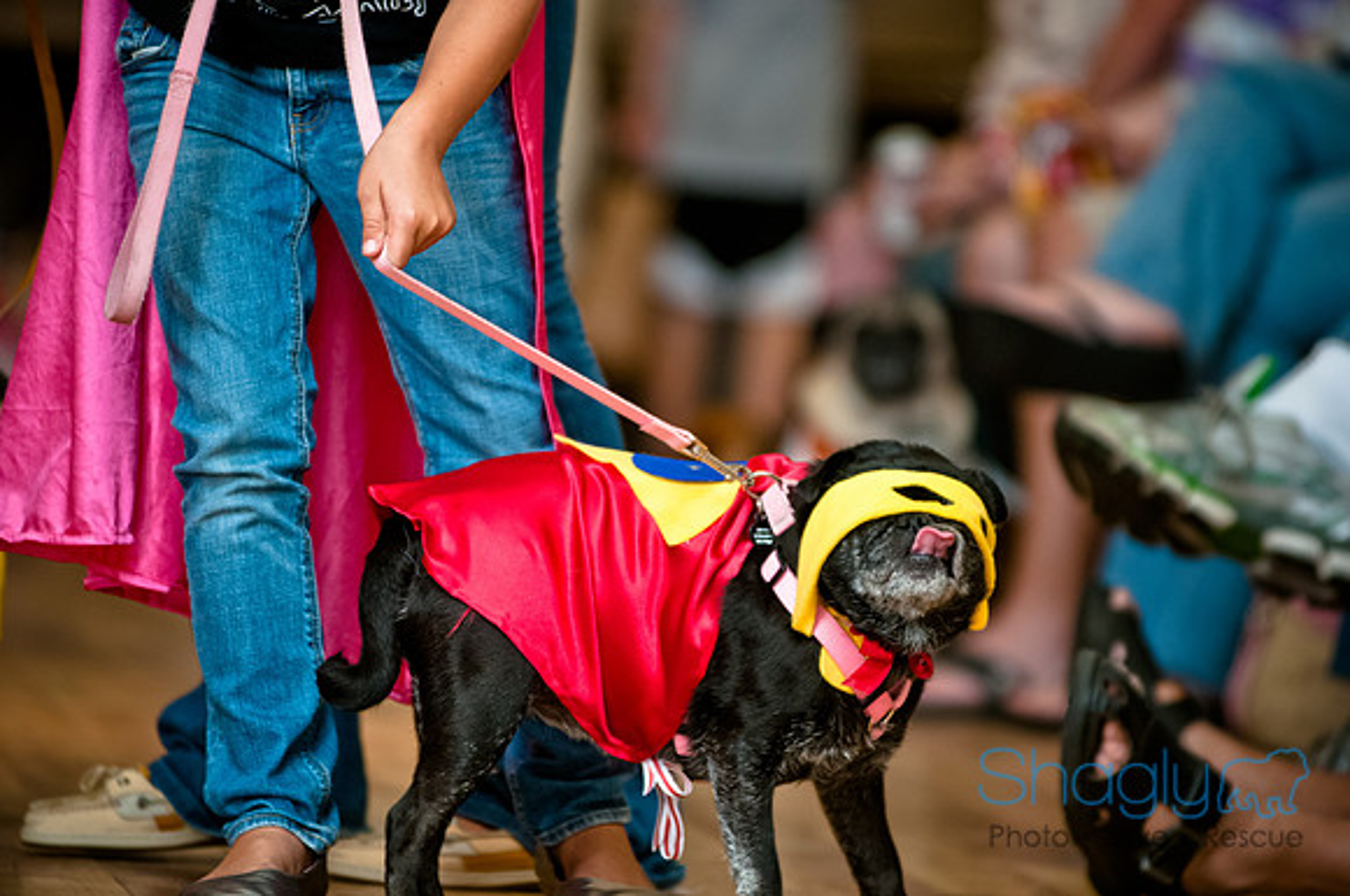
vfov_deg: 4.6
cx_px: 675
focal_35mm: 300
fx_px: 11234
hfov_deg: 6.9
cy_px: 448
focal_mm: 200
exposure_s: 1/200
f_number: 2.8
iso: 200
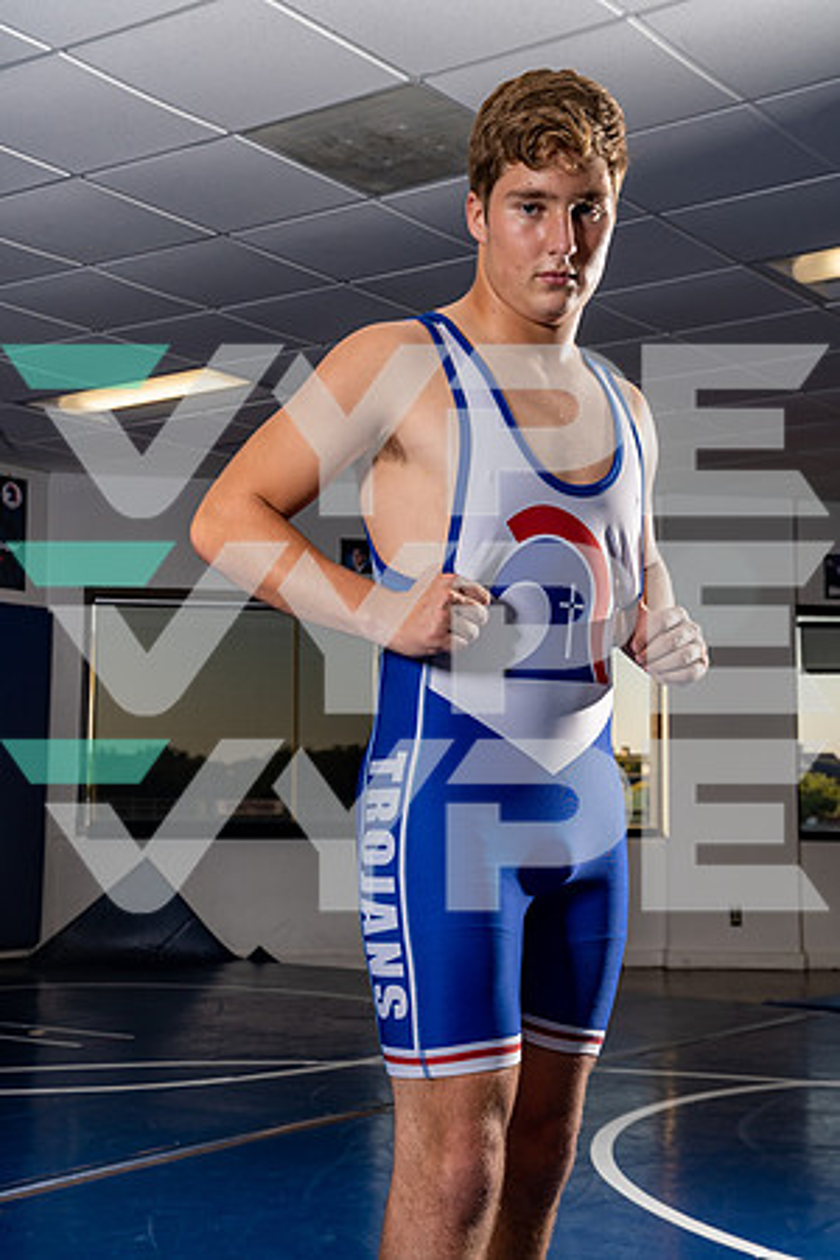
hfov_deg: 27.0
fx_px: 1750
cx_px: 420
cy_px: 630
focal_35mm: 50
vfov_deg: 39.6
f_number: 8
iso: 200
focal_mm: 50
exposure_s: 1/250
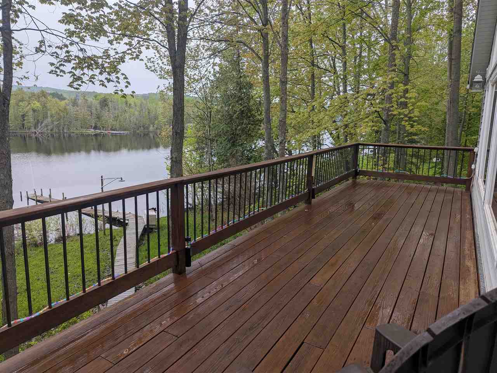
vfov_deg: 56.8
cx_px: 248
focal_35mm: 24
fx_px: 345
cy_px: 186
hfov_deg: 71.6
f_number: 1.85
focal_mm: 6.81
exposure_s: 1/196
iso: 46
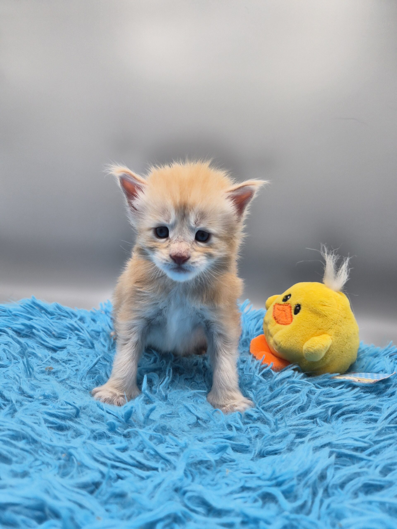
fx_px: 352
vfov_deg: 73.9
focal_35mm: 23
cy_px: 264
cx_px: 198
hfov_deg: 58.9
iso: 80
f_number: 1.8
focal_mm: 5.4
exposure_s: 1/668
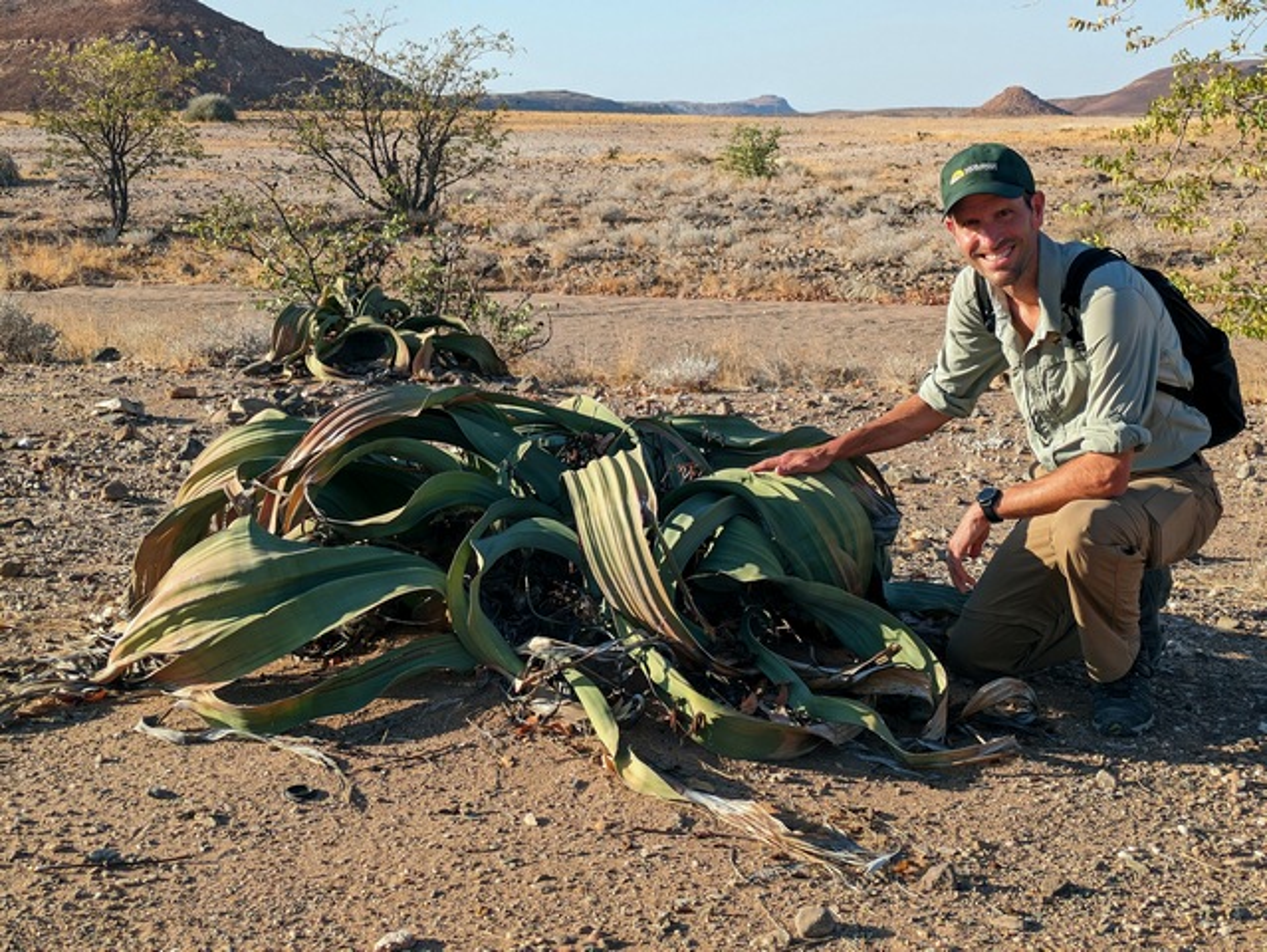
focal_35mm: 51
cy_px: 476
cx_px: 634
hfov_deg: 37.5
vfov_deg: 28.6
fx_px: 1868
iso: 44
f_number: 1.89
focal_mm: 5.43
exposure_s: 1/1042
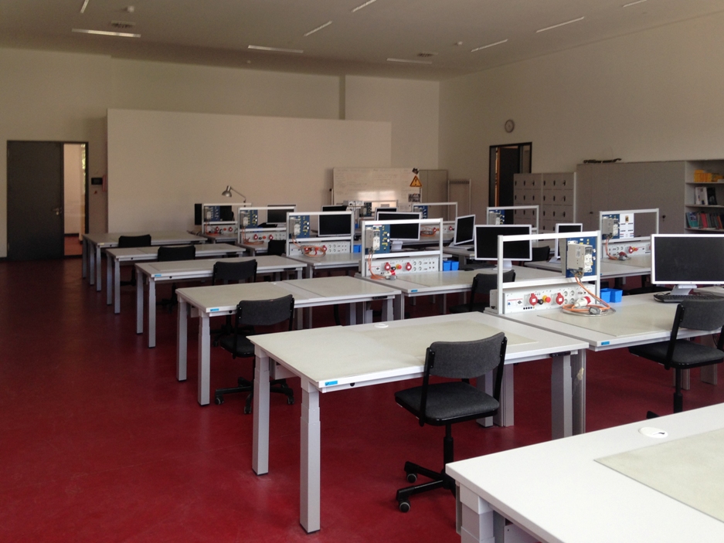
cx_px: 362
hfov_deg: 55.3
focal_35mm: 33
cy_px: 272
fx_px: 690
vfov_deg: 43.0
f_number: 2.4
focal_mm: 4.12
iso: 50
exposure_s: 1/24
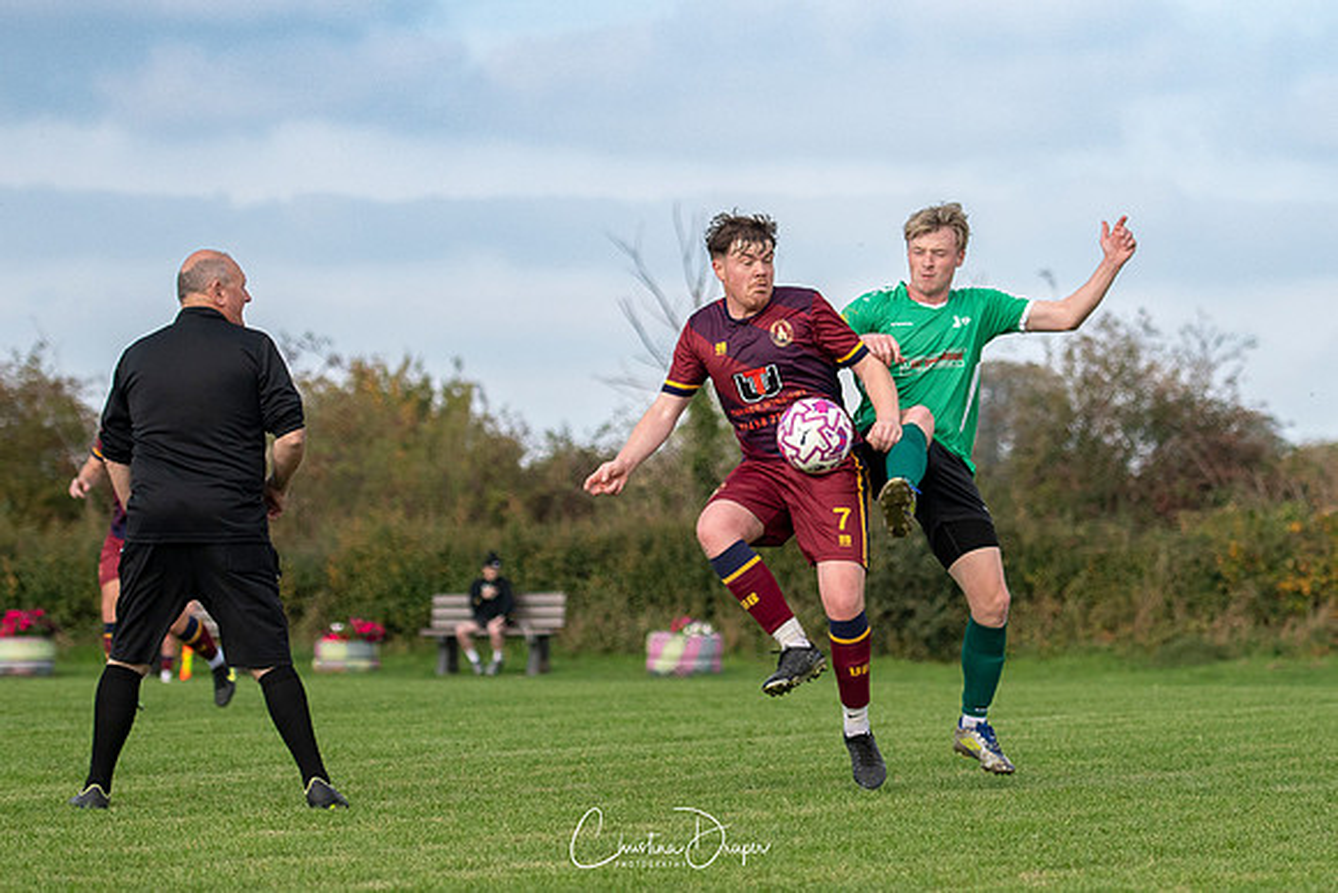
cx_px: 832
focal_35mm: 179
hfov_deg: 11.5
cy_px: 395
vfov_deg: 7.7
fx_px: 6660
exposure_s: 1/8000
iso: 320
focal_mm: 86
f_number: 2.8
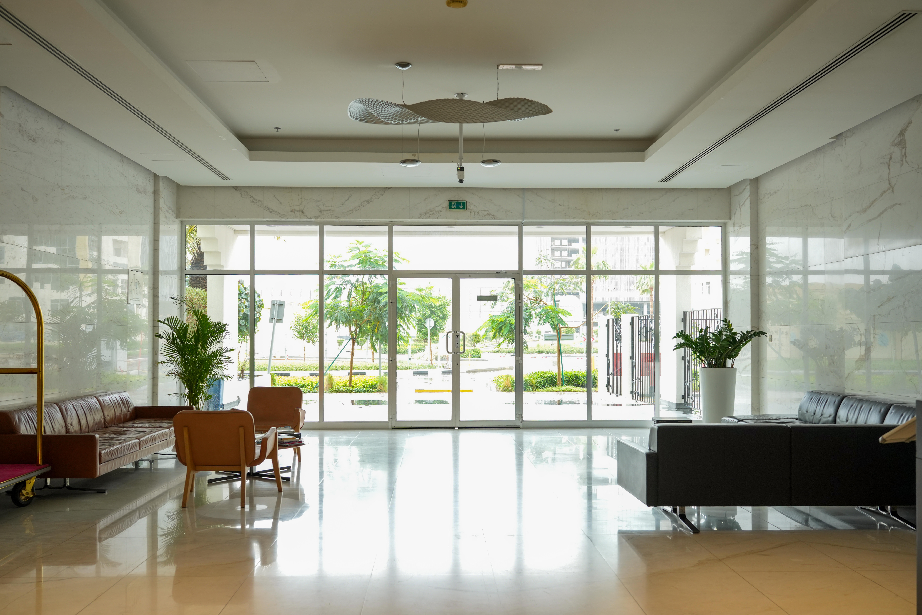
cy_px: 308
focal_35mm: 35
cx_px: 461
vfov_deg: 37.9
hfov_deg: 54.4
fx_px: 896
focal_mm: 35
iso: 500
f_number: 4.5
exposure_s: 1/30
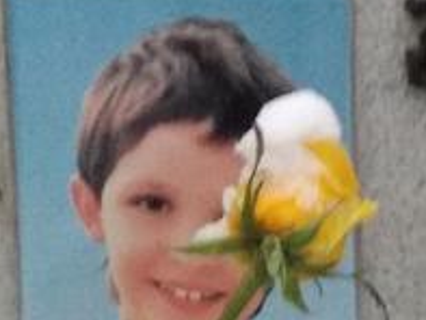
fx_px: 2598
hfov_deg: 9.0
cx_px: 742
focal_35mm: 211
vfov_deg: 7.0
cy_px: 244
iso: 800
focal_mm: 5.99
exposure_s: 1/30
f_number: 2.6
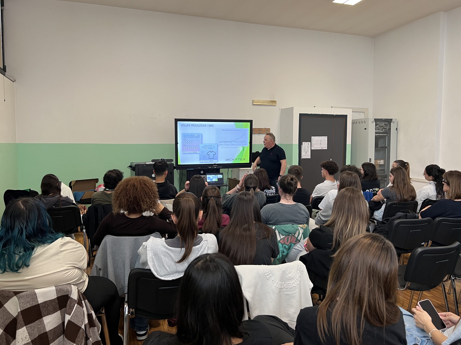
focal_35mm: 27
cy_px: 171
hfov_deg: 65.3
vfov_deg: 51.4
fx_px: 360
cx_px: 238
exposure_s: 1/50
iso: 125
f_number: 1.5
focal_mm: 5.7
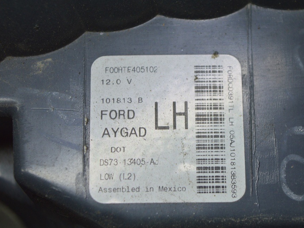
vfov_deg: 15.8
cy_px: 113
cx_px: 149
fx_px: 822
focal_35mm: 94
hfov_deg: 21.0
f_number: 5.6
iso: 400
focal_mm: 55
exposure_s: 1/60
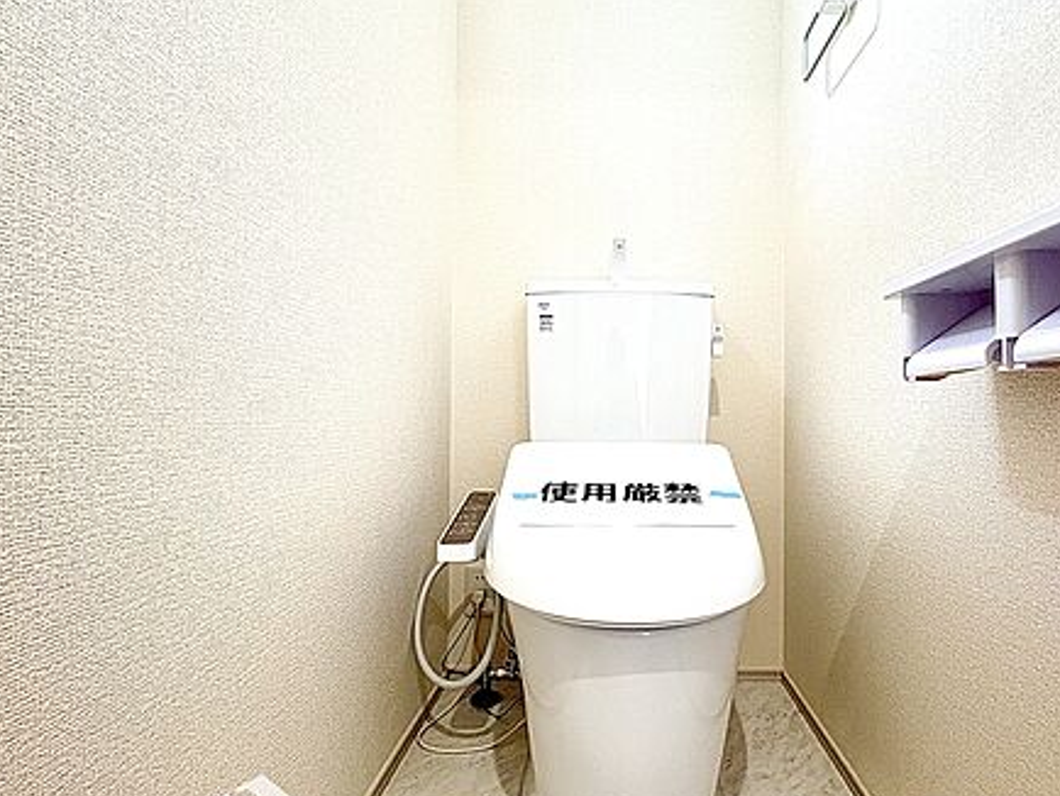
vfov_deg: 66.0
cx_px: 608
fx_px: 613
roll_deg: -0.2
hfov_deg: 81.2
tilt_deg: +0.2
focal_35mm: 20
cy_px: 402
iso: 320
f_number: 2.2
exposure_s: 1/50
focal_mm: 2.22
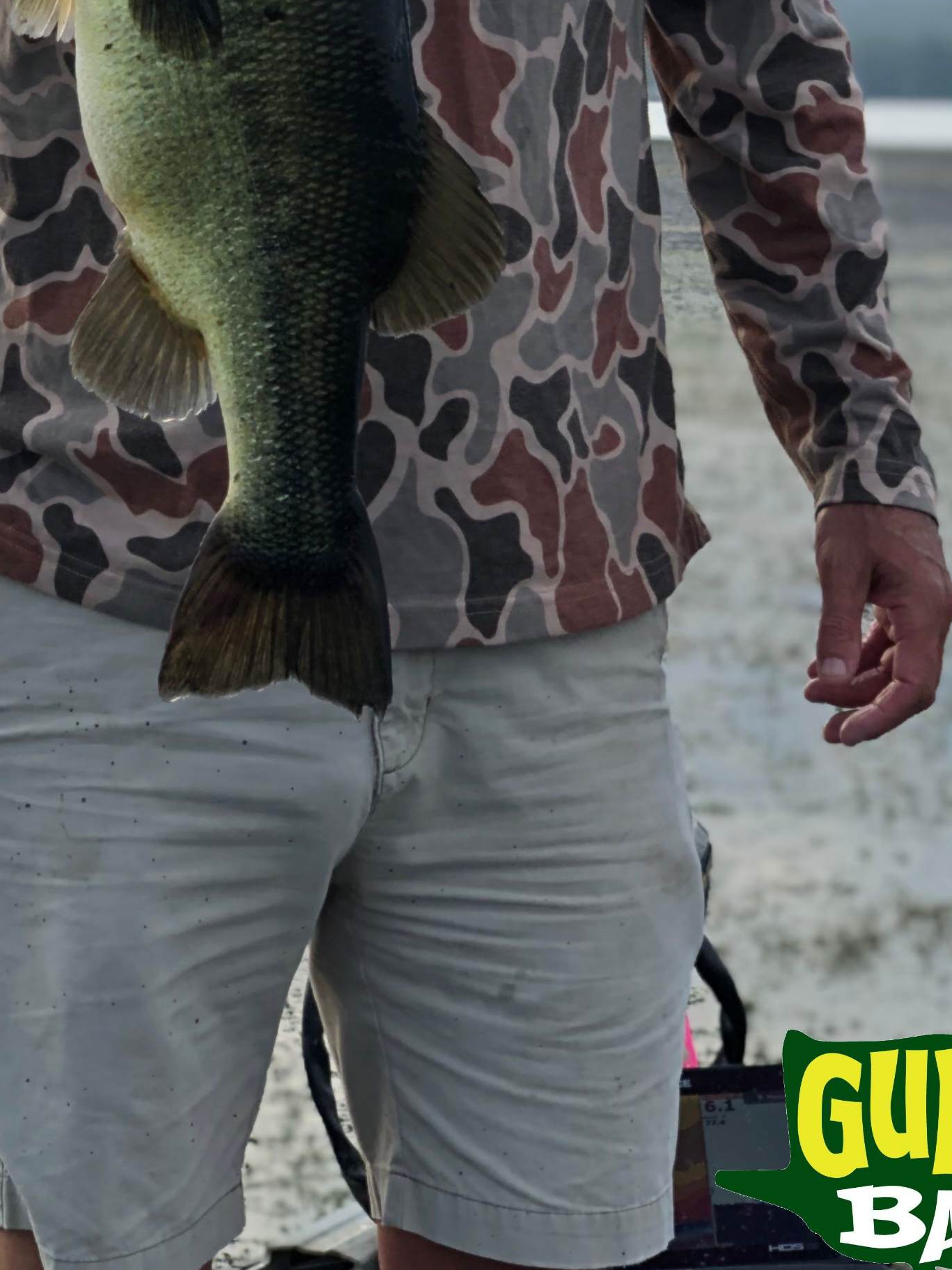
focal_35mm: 115
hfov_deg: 12.9
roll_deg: -0.7
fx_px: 4217
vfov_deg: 16.7
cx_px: 384
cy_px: -65
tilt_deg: +1.8
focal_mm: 6
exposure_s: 1/466
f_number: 2.4
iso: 16
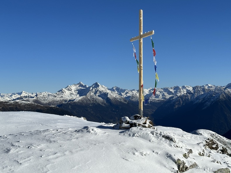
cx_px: 140
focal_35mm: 62
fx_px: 414
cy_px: 71
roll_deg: +1.3
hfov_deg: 31.1
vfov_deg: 23.6
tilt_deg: +3.3
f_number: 1.78
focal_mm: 6.86
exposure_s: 1/8929
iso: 64
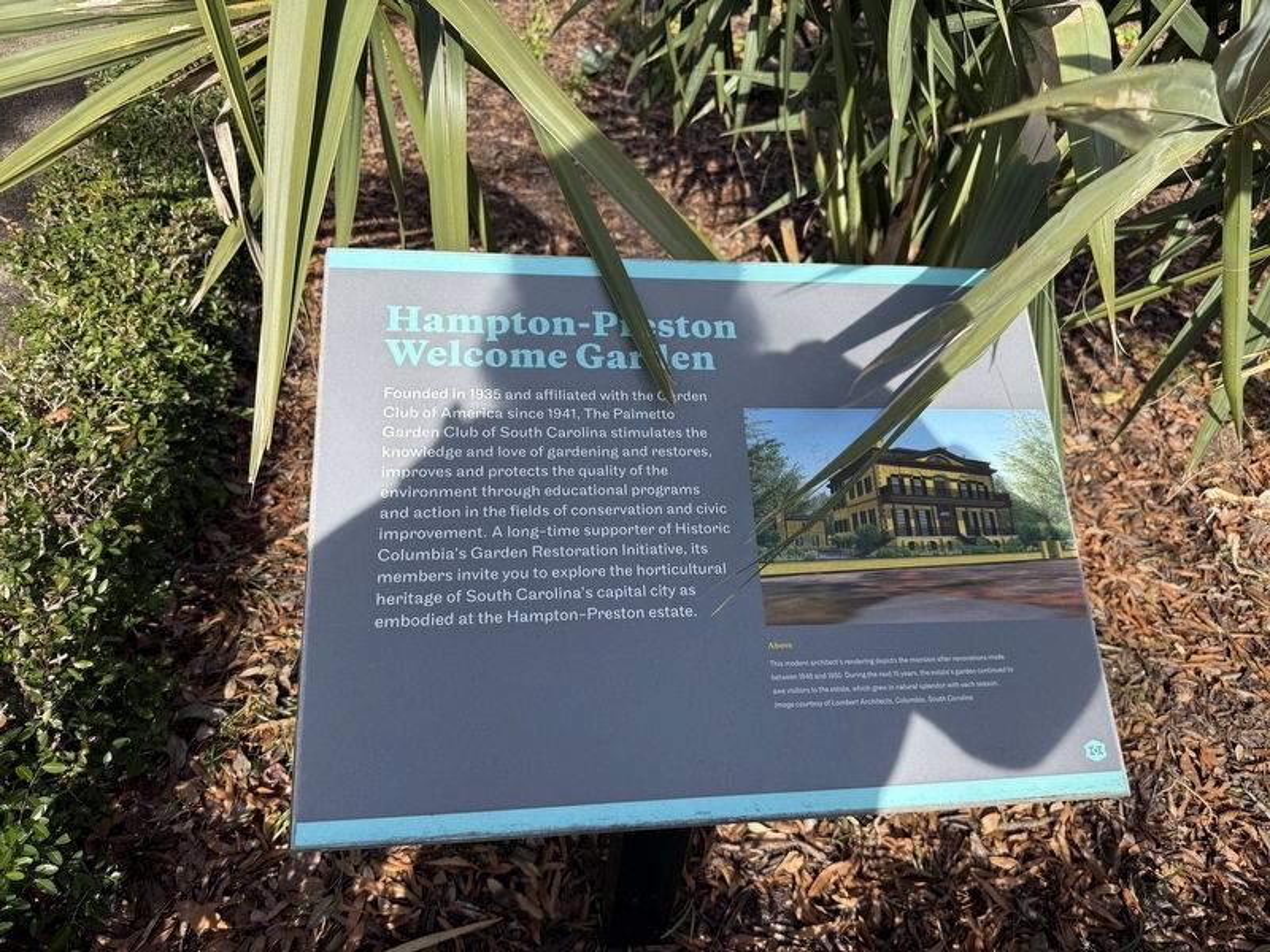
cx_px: 635
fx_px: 881
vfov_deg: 56.8
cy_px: 476
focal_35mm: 24
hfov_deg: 71.6
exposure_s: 1/1770
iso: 80
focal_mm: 6.76
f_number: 1.78
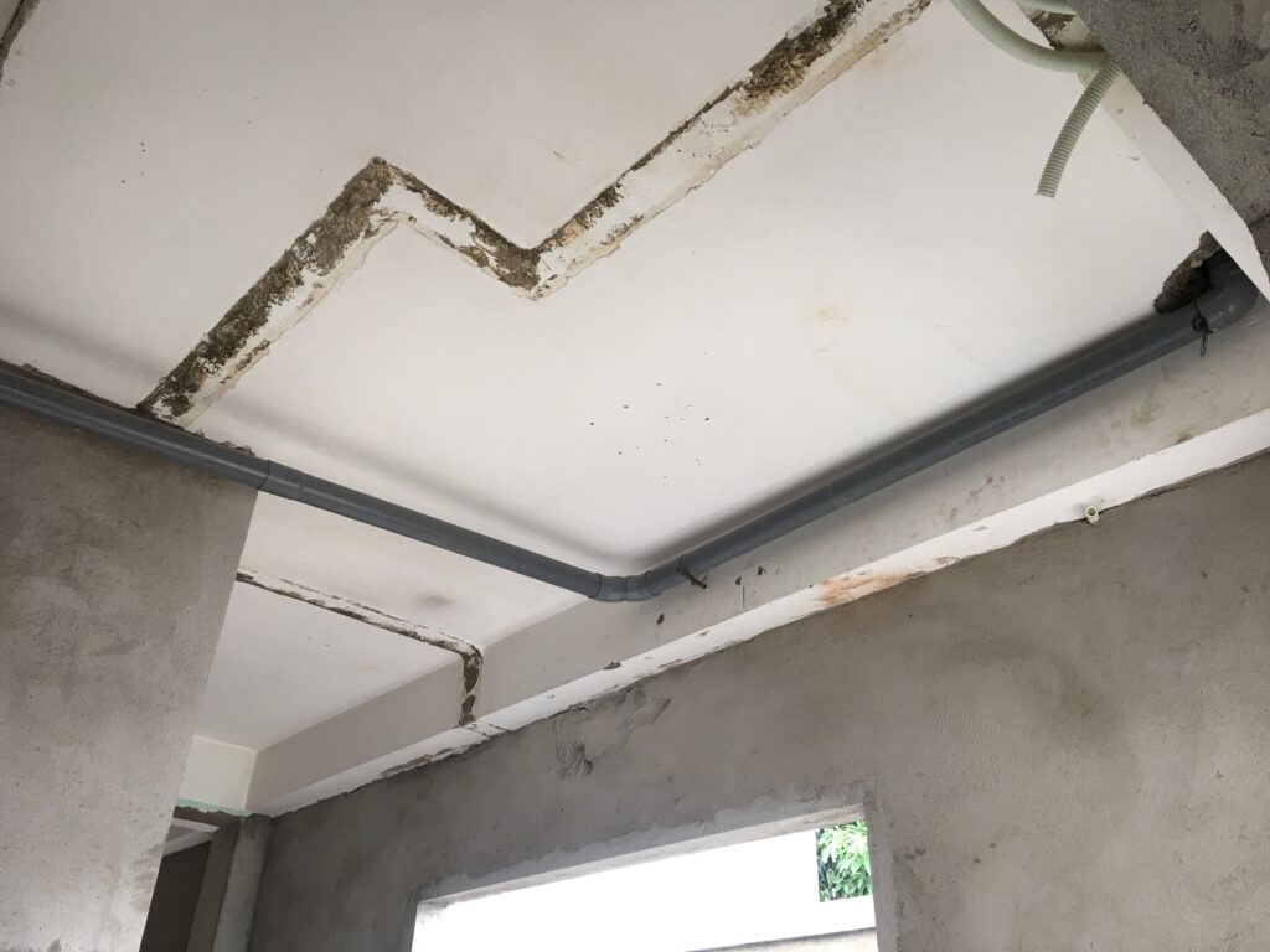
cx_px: 635
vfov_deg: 48.2
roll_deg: -1.8
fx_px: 1064
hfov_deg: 61.7
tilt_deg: +31.8
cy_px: 476
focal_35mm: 29
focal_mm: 4.15
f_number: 2.2
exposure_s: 1/33
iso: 32
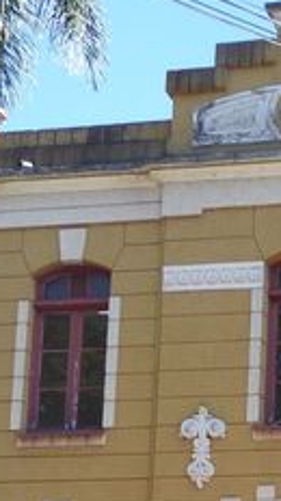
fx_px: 1700
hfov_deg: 9.3
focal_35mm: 128
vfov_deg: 16.3
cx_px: 389
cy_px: 551
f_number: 3.6
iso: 80
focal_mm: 5.8
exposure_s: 1/200
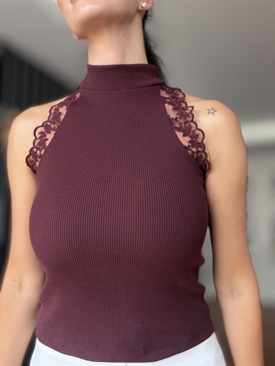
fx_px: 318
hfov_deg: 46.8
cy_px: 183
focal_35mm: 30
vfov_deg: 60.0
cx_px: 138
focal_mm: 2.71
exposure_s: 1/100
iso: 64
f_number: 1.9
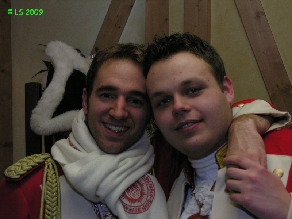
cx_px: 146
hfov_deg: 30.3
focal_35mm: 64
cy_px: 110
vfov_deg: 22.9
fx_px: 540
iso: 200
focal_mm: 16.4
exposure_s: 1/60.1
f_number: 4
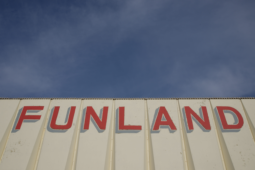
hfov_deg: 54.4
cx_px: 128
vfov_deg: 37.9
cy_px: 85
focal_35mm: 35
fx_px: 248
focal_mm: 35
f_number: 10
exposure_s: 1/800
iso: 125
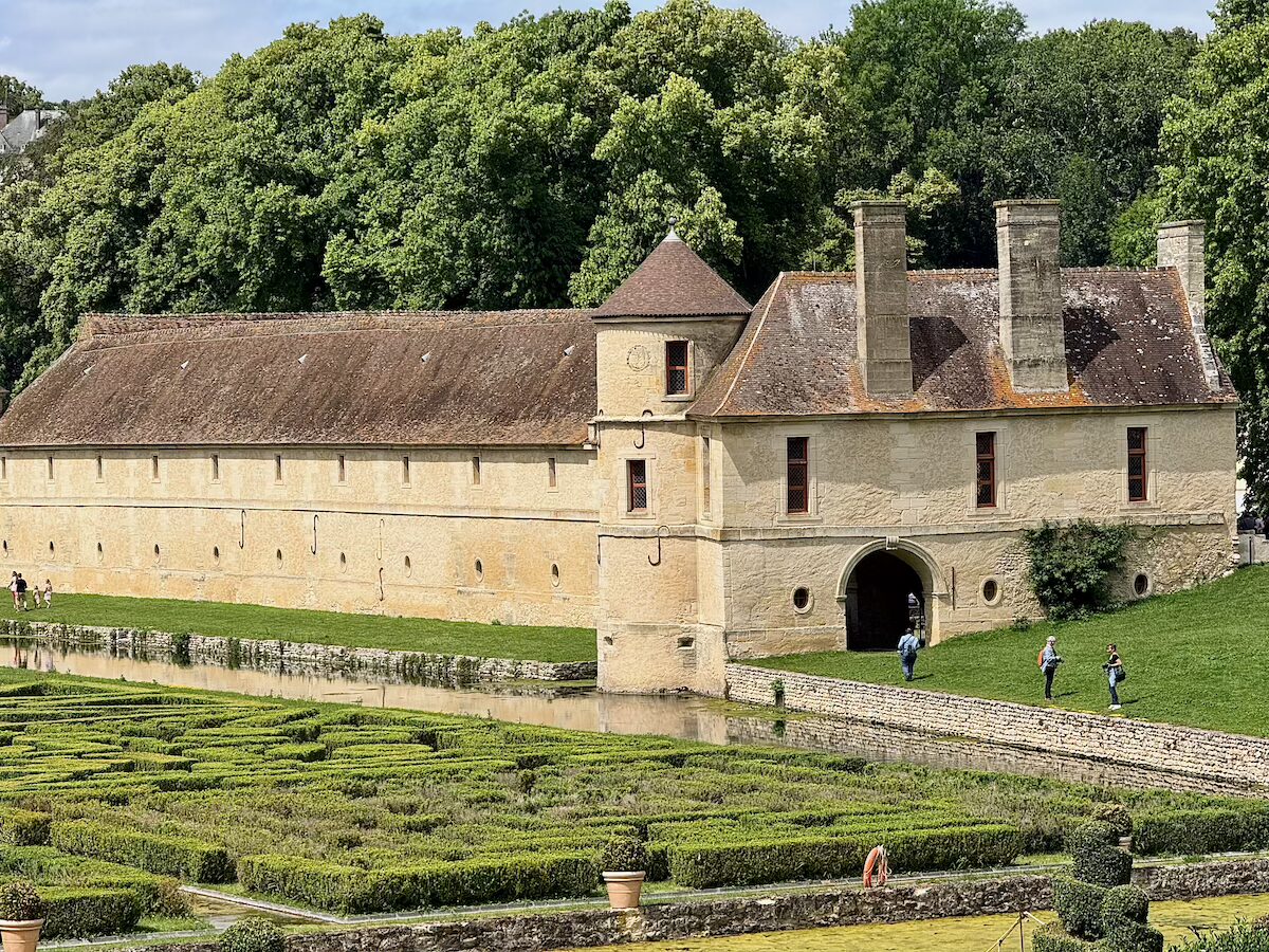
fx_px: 4399
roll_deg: +1.1
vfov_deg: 12.3
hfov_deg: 16.4
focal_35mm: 120
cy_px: 476
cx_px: 634
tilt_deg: -1.0
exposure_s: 1/1969
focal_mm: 15.66
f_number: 2.8
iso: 64
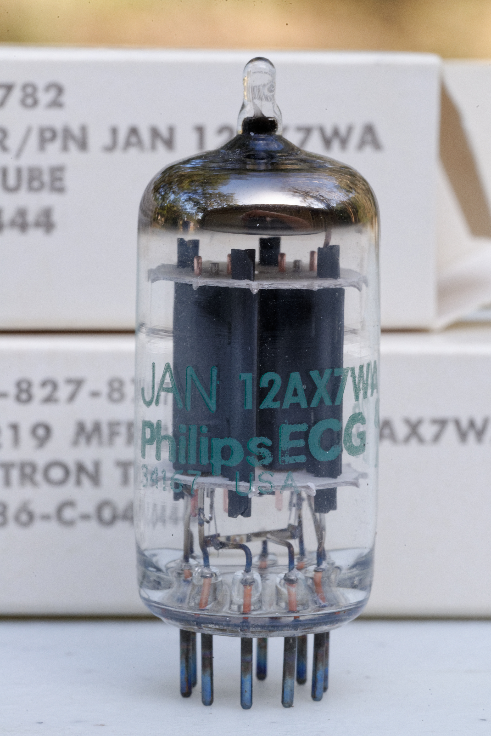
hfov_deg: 15.2
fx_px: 1839
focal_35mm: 90
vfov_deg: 22.6
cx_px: 246
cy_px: 368
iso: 1250
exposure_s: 1/30
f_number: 32
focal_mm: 90
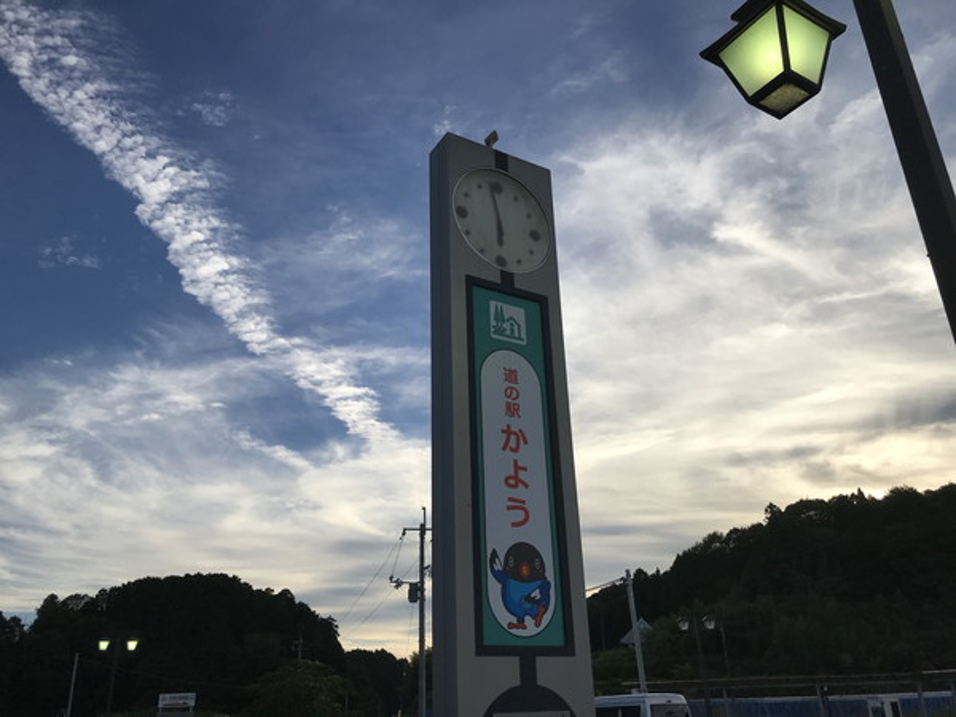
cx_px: 478
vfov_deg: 49.7
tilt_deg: +24.4
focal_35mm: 28
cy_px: 358
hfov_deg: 63.4
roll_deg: +0.8
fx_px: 773
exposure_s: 1/2740
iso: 20
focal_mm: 3.99
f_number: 1.8
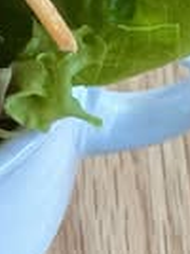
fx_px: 3098
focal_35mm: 422
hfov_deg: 3.5
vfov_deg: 4.7
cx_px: -180
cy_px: -41
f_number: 2.8
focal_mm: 9
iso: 200
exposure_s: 1/100
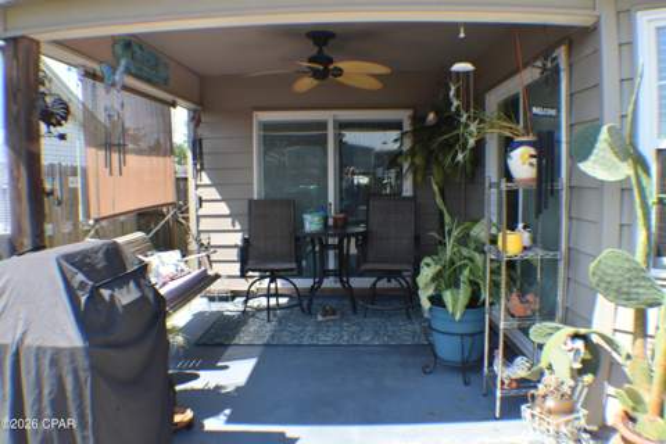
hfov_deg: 57.2
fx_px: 610
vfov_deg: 40.0
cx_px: 333
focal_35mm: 33
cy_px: 222
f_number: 8
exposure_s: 1/250
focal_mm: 22
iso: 280
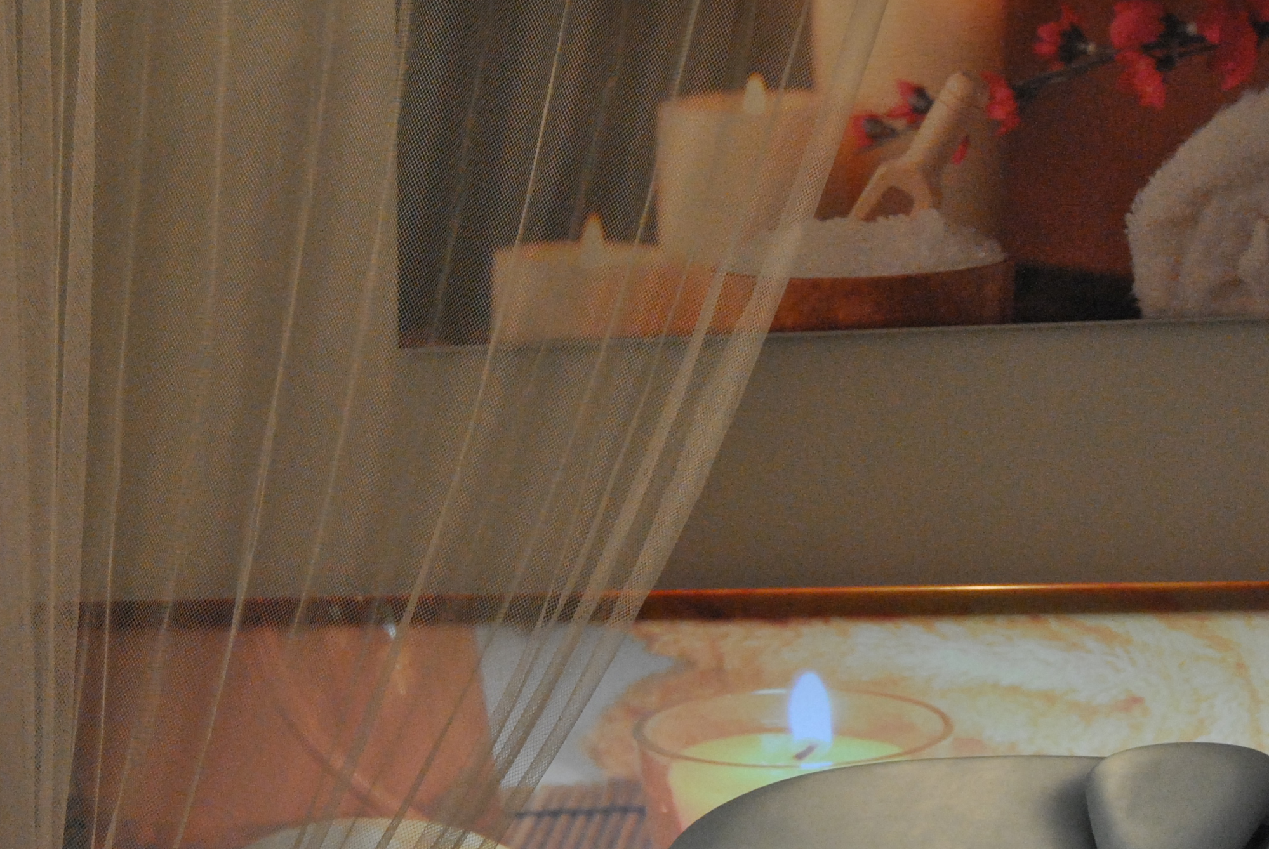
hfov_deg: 16.8
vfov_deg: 11.3
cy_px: 492
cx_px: 555
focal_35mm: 122
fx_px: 4305
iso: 800
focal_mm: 42
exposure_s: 1/30
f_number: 5
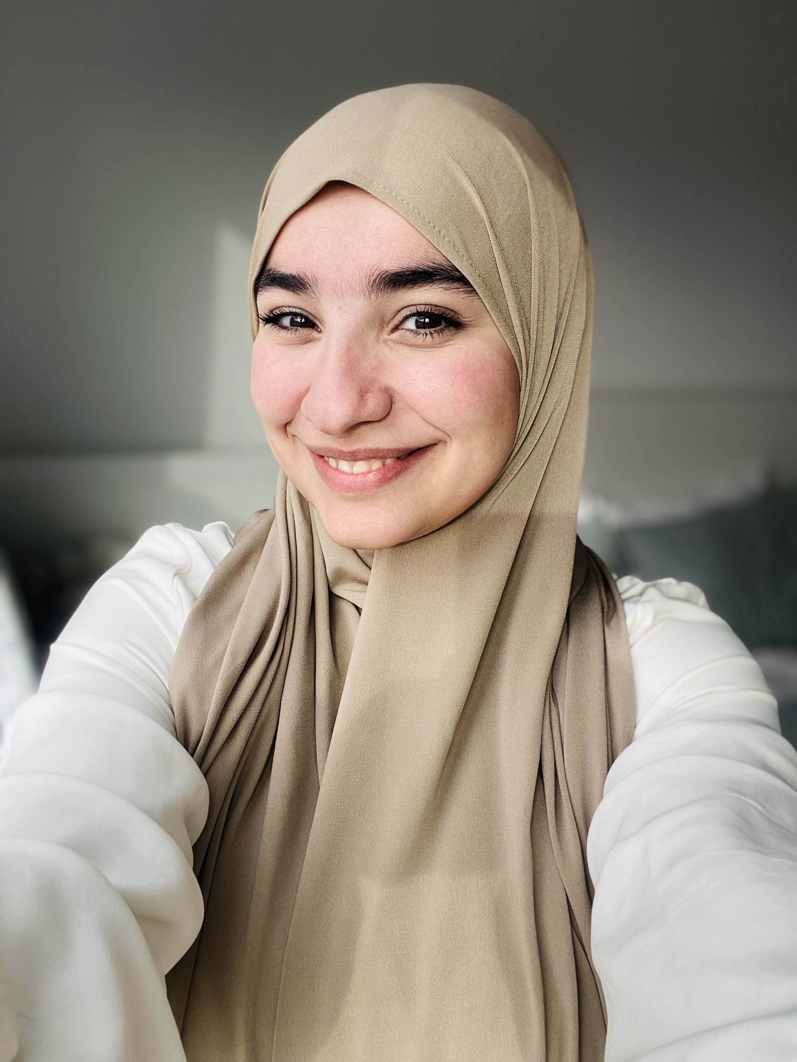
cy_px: 531
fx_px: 921
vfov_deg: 60.0
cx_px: 398
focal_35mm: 30
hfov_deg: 46.8
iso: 32
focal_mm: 2.71
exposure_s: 1/122
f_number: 2.2
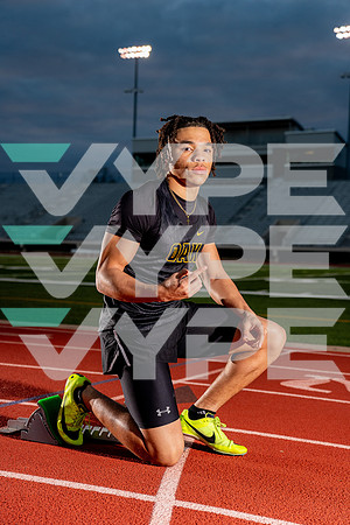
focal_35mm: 57
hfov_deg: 23.8
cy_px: 262
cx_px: 175
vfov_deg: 35.1
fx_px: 831
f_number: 4
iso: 320
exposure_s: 1/800
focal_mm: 57
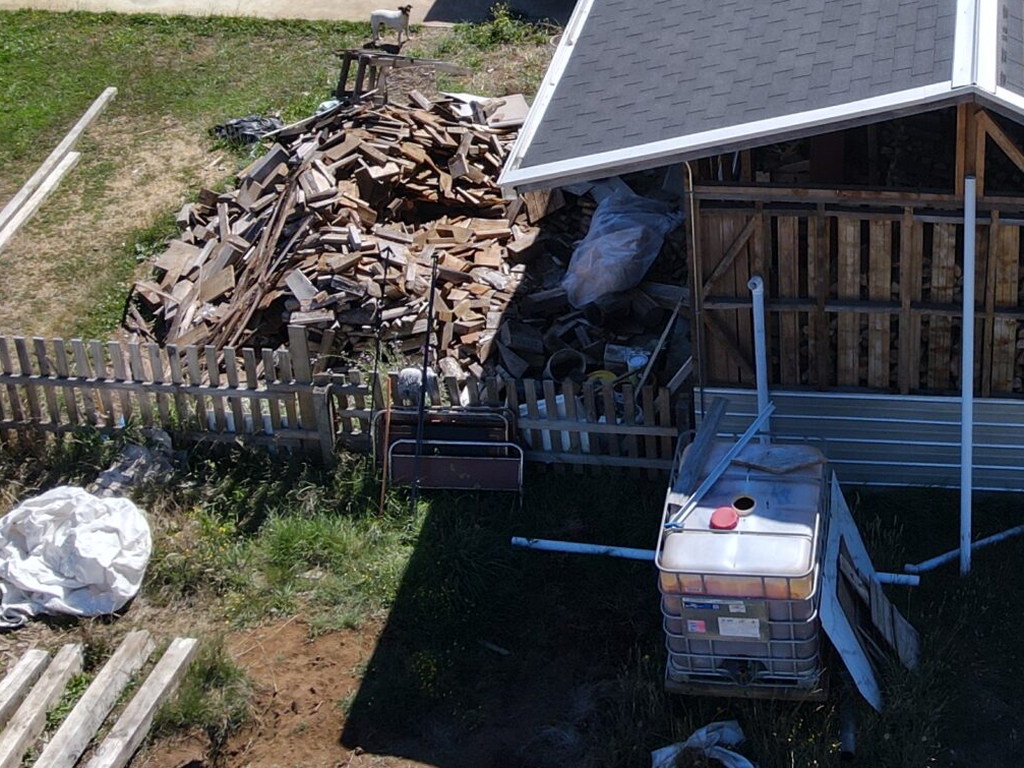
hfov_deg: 30.9
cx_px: 826
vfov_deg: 23.5
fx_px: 1804
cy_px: 105
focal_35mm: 61
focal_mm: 4.5
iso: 100
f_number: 2.8
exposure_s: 1/350
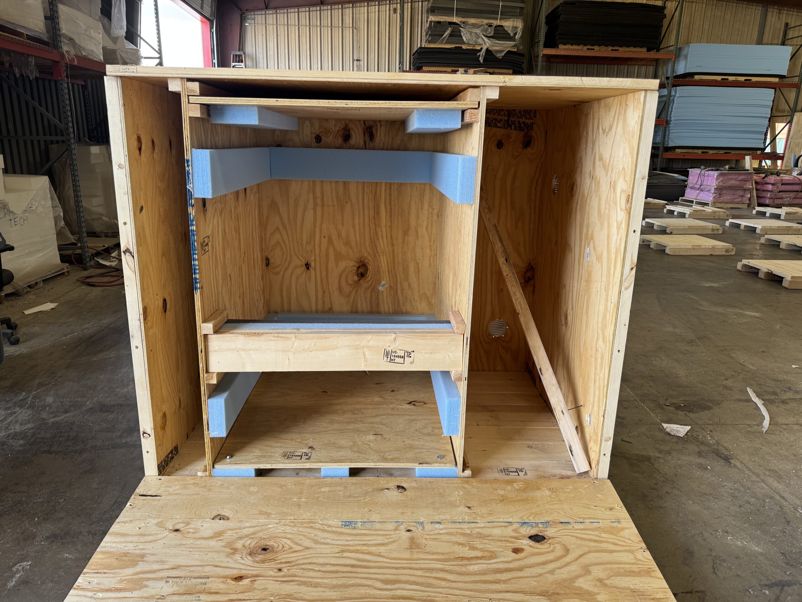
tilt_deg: -15.9
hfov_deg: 71.6
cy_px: 301
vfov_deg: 56.8
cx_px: 401
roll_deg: -1.3
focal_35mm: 24
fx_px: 556
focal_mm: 6.76
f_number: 1.78
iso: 50
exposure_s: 1/126
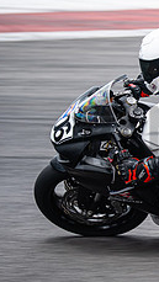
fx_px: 4013
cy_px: 141
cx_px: 343
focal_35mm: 536
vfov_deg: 4.0
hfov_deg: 2.3
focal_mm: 134.4
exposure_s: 1/250
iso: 160
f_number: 4
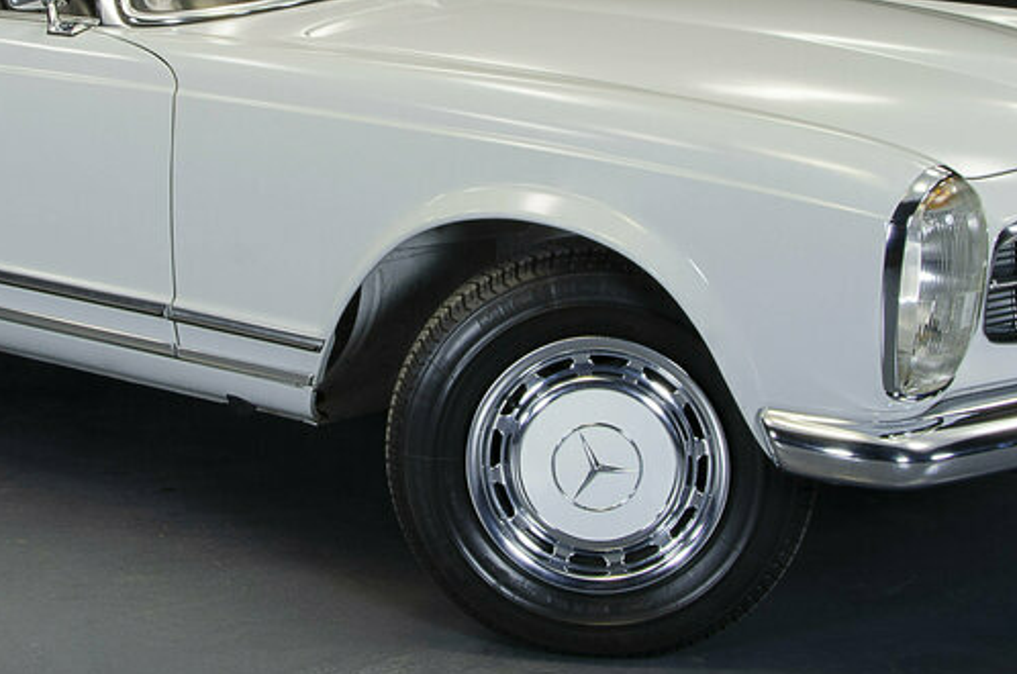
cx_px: 382
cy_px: 91
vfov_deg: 14.4
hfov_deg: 21.7
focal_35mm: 94
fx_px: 2650
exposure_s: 1/1.25
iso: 200
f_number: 14
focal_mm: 26
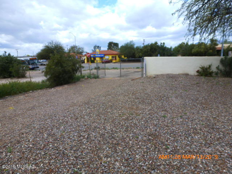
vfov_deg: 56.8
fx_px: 161
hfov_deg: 71.6
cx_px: 116
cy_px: 87
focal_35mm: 24
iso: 100
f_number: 4
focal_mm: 4.3
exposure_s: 1/400
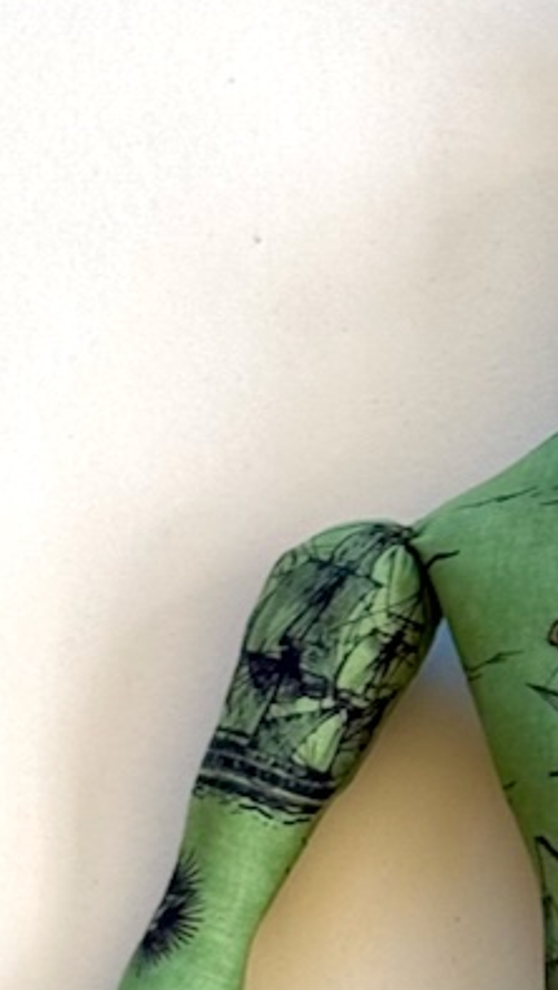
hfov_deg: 6.8
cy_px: 1367
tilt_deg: -88.5
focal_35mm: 177
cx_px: 752
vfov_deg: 11.8
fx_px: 4650
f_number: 1.78
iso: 50
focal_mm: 6.76
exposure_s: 1/132
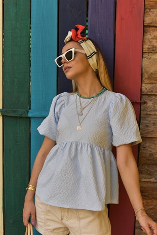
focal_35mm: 50
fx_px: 327
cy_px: 118
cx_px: 78
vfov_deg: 39.6
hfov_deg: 27.0
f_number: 4
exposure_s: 1/6400
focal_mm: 50
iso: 1600
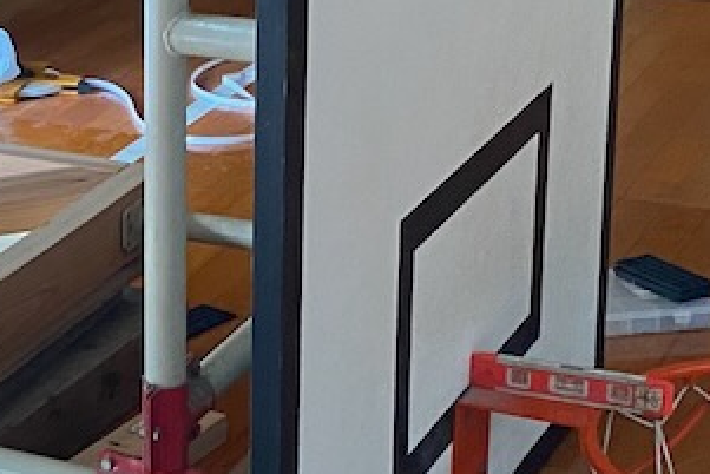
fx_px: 2269
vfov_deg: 11.9
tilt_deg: -19.3
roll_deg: +1.0
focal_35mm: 115
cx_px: 2
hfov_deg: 17.4
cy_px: 219
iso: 250
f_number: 1.8
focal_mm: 4.25
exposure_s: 1/60
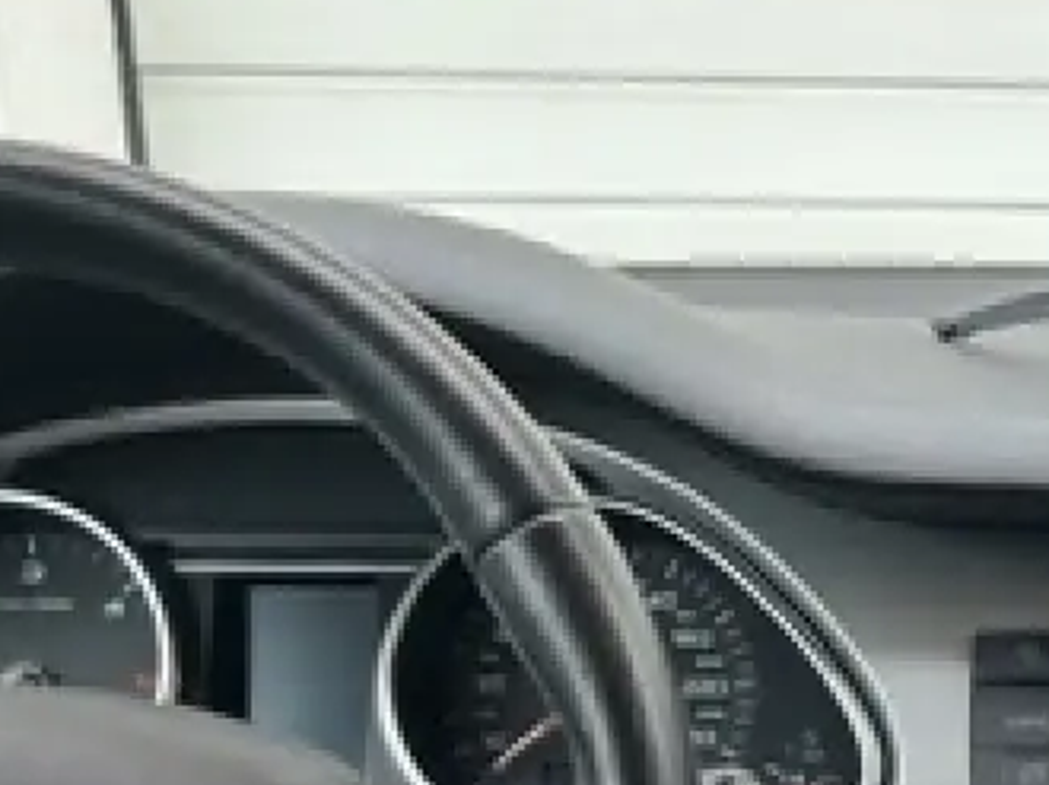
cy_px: 1023
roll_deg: -1.2
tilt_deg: -18.3
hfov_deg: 17.6
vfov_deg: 14.0
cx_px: 1554
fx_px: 3058
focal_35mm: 101
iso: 64
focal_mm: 5.7
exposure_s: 1/121
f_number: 1.5
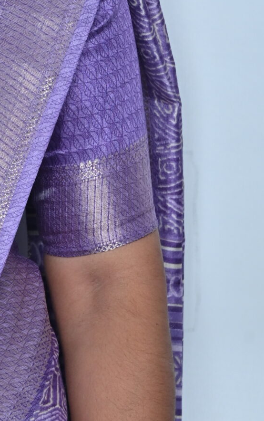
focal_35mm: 353
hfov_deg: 3.7
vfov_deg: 5.9
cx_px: -107
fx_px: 4062
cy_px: -20
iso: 400
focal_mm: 120
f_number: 7.1
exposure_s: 1/160
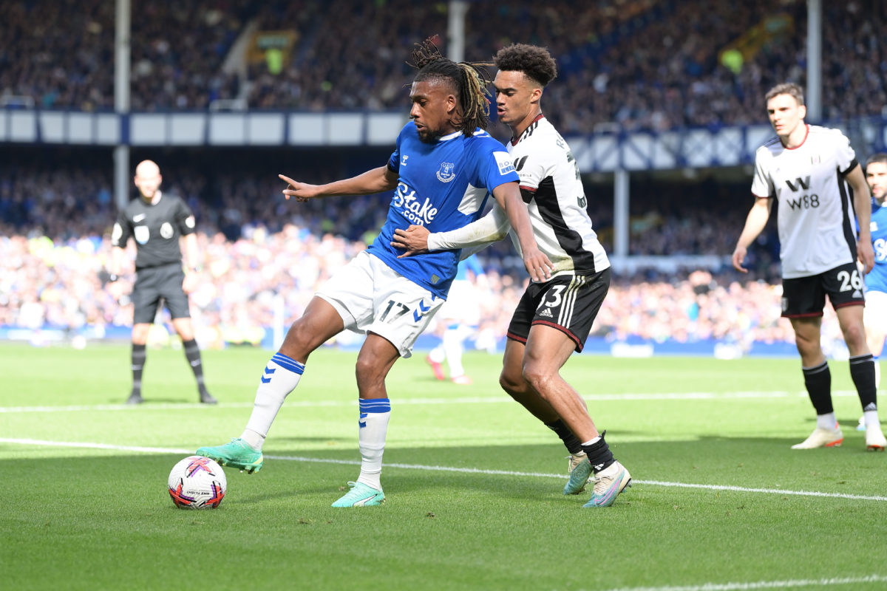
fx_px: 3203
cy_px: 296
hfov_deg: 15.8
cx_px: 444
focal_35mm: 130
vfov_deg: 10.5
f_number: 2.8
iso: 500
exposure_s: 1/2000
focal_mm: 130
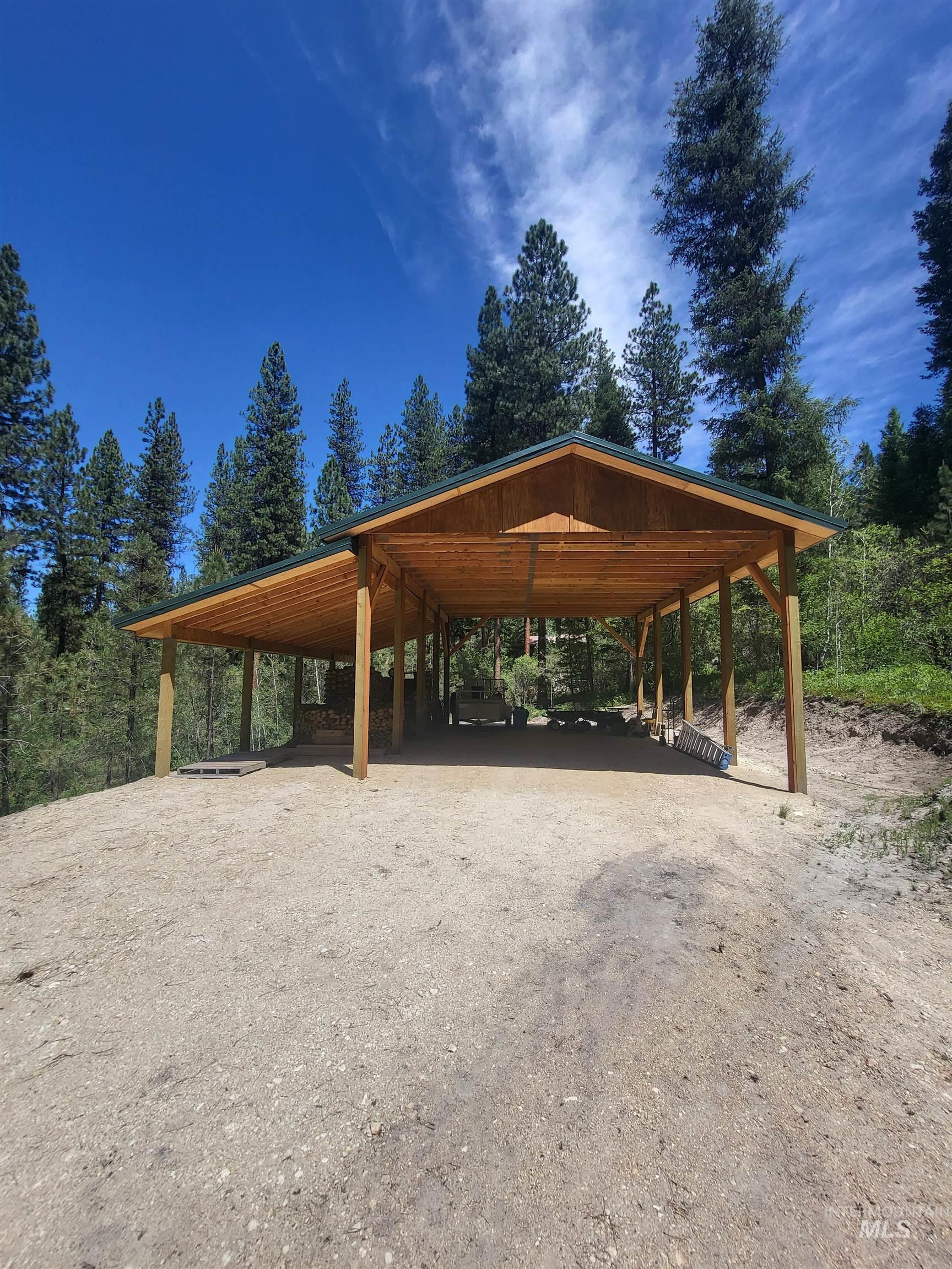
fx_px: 477
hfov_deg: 89.9
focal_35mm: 13
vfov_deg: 106.2
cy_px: 634
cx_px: 476
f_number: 2.2
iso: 32
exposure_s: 1/1027
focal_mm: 1.74
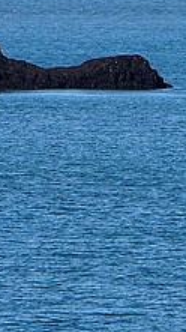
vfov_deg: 2.5
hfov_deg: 1.4
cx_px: -132
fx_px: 7625
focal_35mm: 868
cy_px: 148
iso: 1000
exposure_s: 1/800
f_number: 14
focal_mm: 210
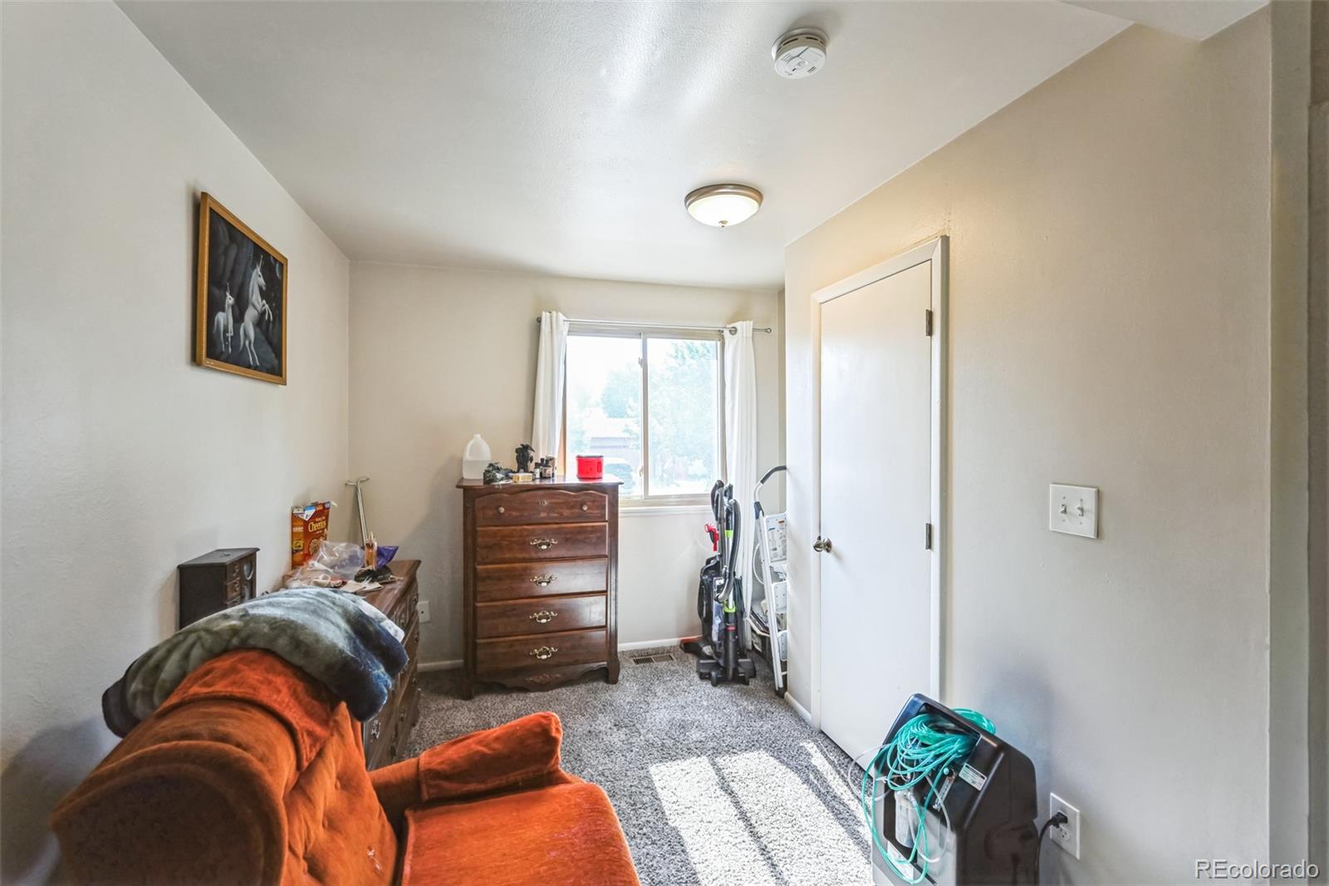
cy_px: 443
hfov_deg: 98.6
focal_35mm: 16
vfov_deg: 75.5
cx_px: 664
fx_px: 572
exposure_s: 1/80
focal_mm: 15.5
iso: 400
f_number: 7.1
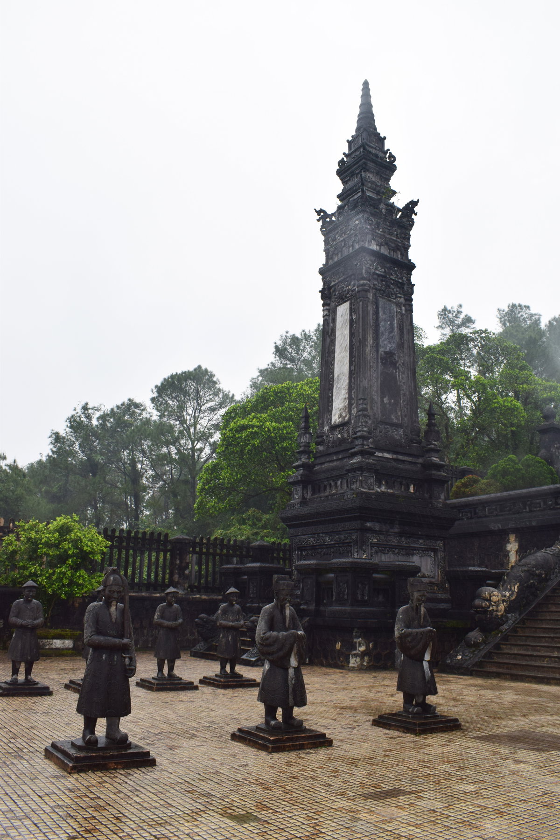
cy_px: 420
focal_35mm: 30
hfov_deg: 43.6
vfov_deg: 61.9
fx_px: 700
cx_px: 280
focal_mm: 20
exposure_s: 1/80
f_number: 8
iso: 400
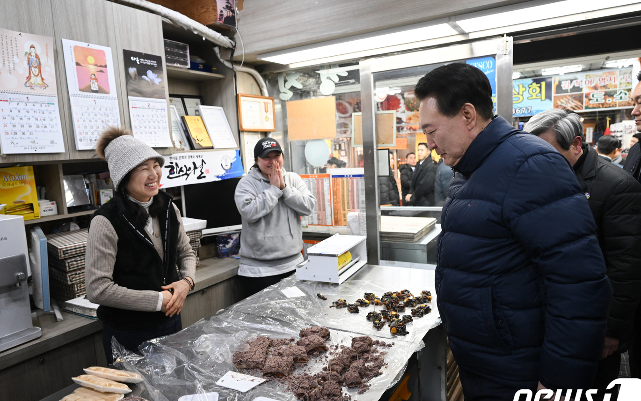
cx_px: 321
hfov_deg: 72.6
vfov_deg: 49.3
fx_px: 437
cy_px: 205
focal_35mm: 25
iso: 1600
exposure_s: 1/320
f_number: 4.5
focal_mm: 24
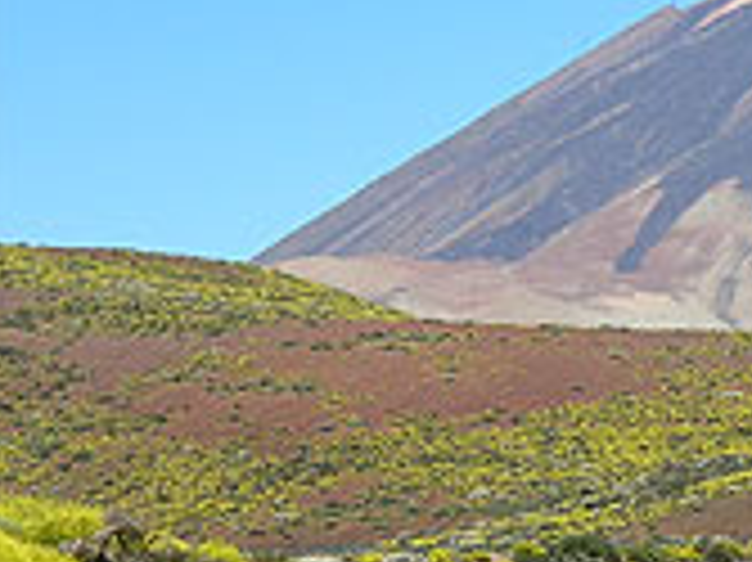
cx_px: 1000
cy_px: 429
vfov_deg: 6.4
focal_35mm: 232
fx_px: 5036
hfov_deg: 8.4
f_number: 4.8
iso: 50
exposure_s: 1/440
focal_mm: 14.2
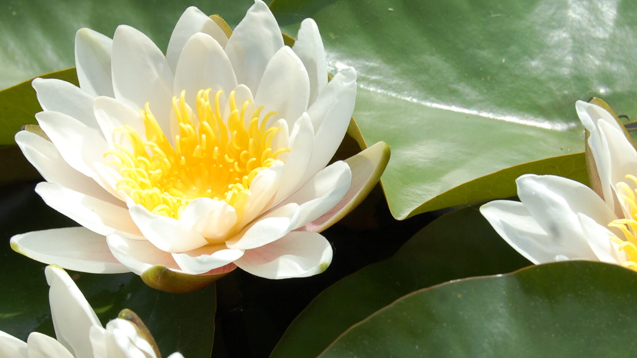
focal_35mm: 101
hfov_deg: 21.1
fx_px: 1706
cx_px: 351
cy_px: 286
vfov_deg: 11.9
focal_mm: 42
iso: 200
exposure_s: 1/400
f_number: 10
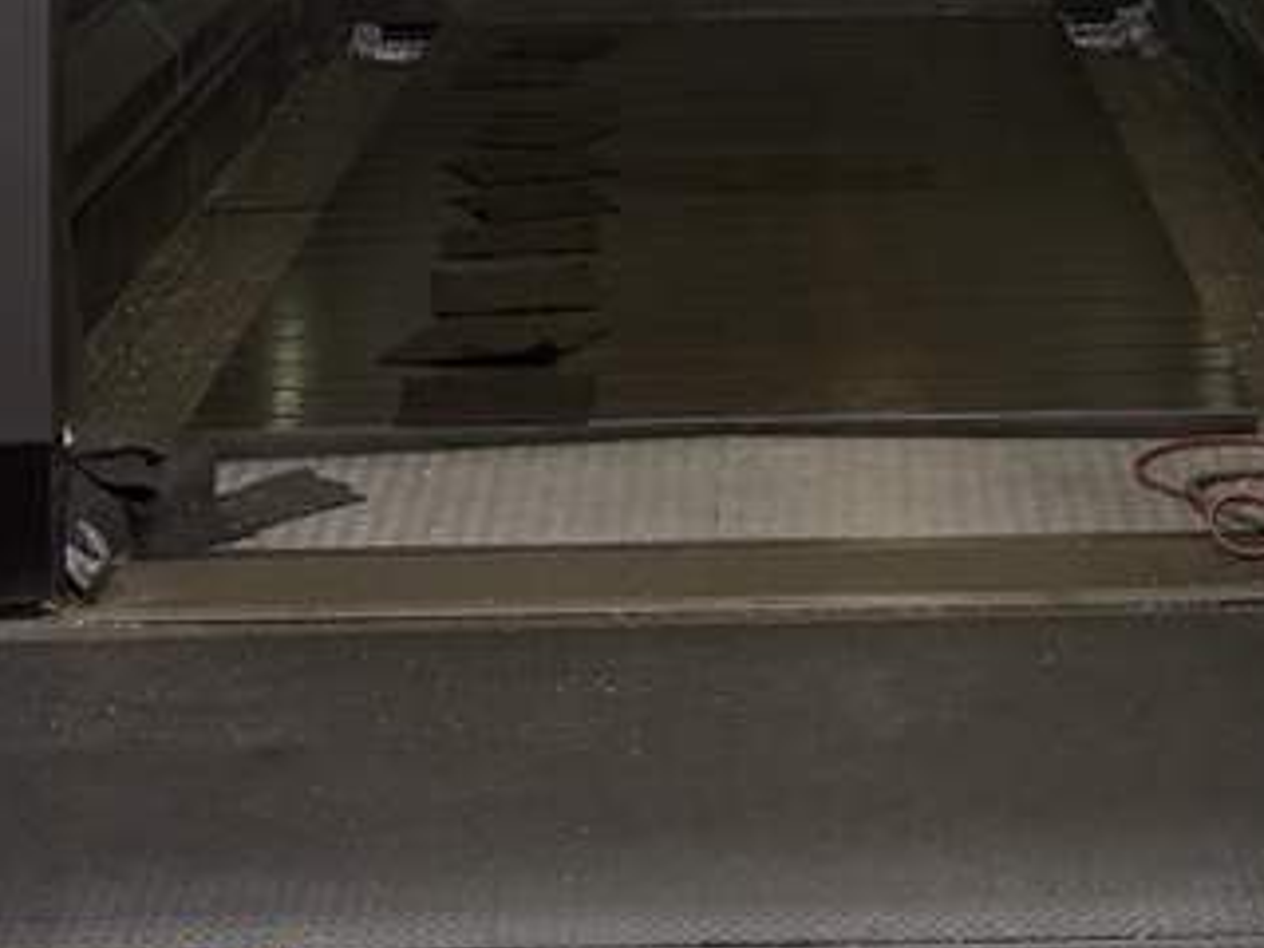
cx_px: 810
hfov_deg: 20.4
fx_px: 3505
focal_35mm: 96
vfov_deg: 13.7
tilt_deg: +4.1
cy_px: -794
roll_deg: +1.3
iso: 160
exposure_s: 1/222
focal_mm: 6.76
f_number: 1.78
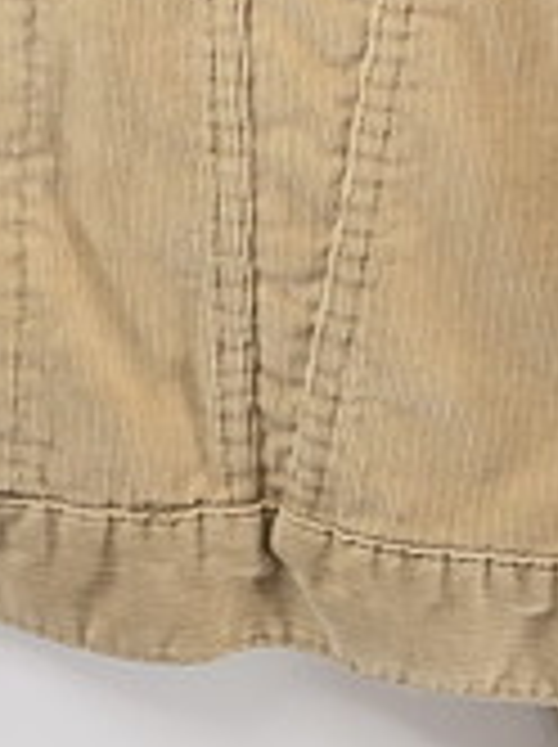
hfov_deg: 10.8
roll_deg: -2.3
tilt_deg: -15.2
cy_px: -680
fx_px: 2909
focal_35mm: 135
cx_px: -90
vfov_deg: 13.0
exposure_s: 1/50
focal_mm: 4
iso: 32
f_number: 1.8
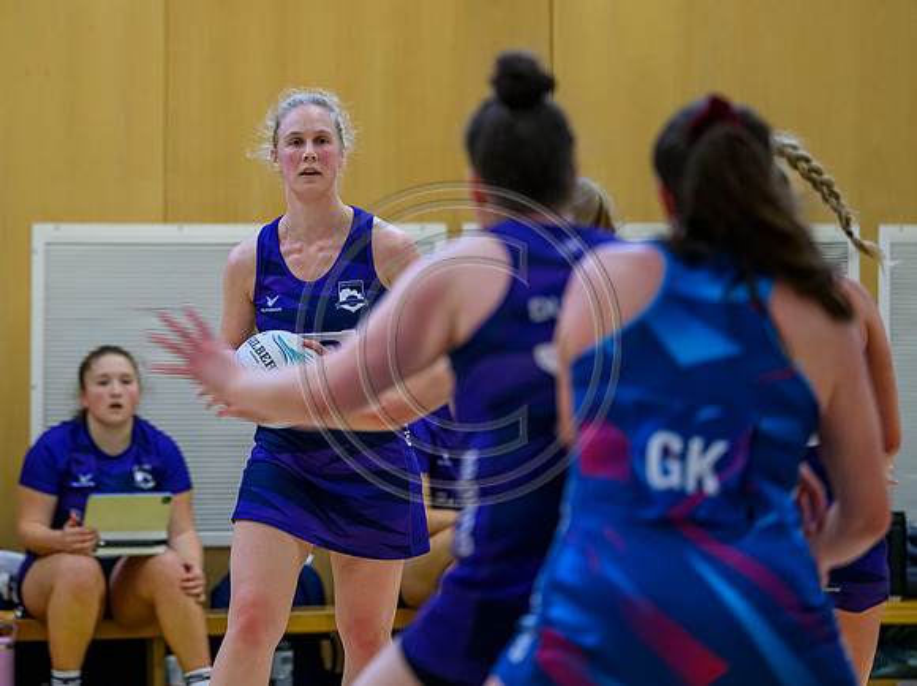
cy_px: 273
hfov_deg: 7.5
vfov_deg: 5.6
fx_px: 7010
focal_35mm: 265
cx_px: 290
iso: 4000
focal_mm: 200
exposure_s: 1/1000
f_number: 3.2
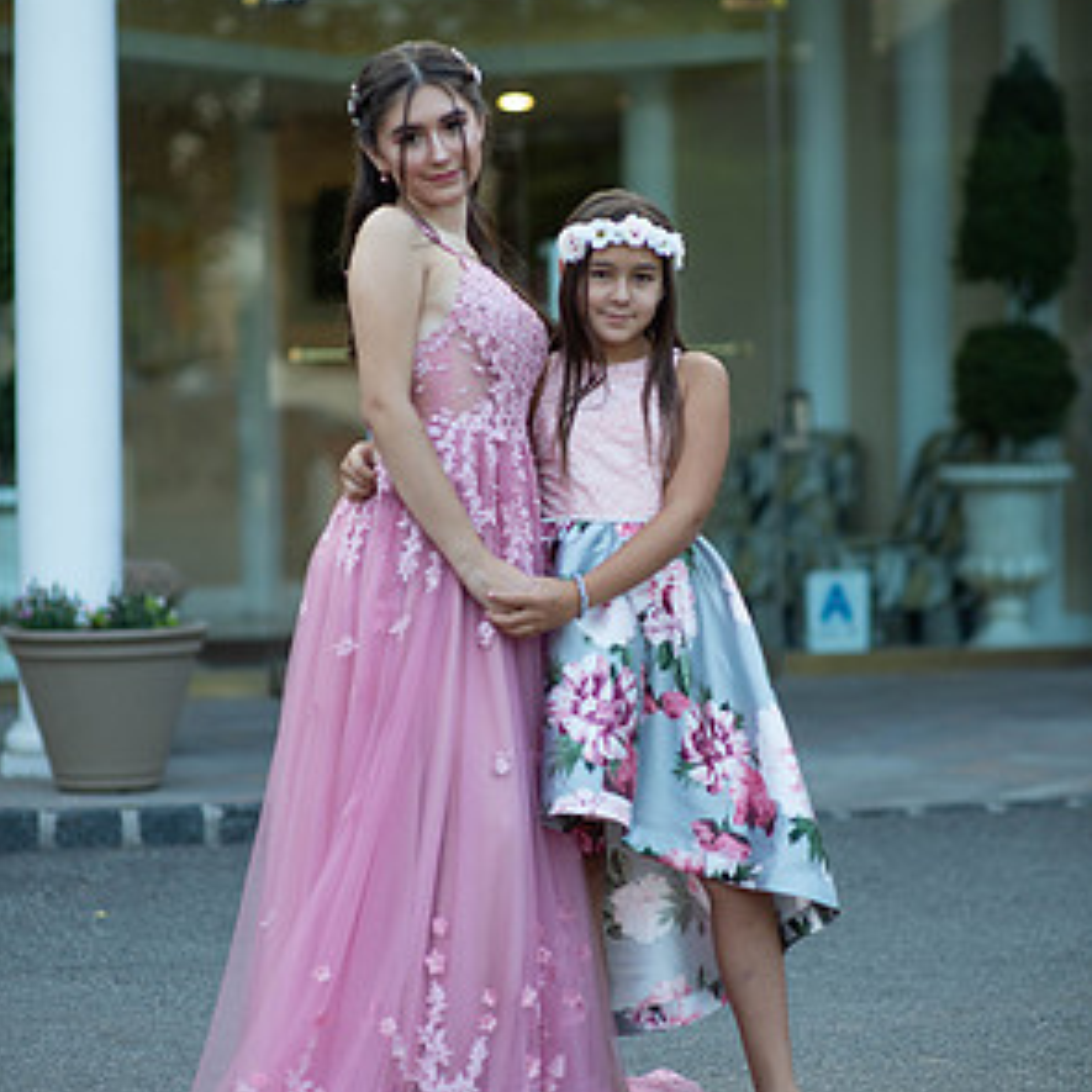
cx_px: 546
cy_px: 600
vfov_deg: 15.8
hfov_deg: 15.8
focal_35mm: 110
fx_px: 3926
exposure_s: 1/800
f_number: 2
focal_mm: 85
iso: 250
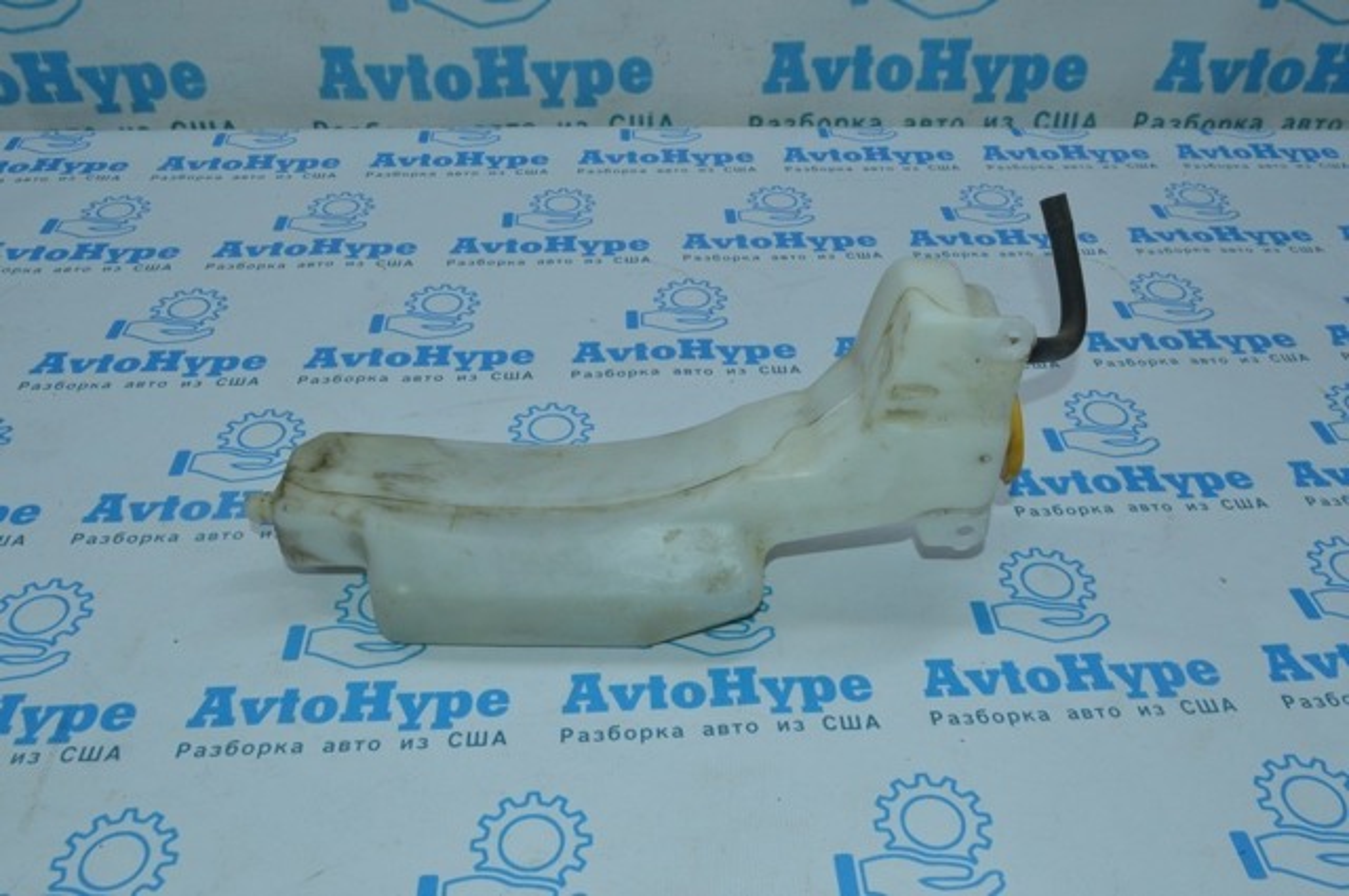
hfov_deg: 57.3
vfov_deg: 39.9
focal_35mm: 33
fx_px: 1235
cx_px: 674
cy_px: 448
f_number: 16
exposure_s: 1/80
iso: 1250
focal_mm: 22
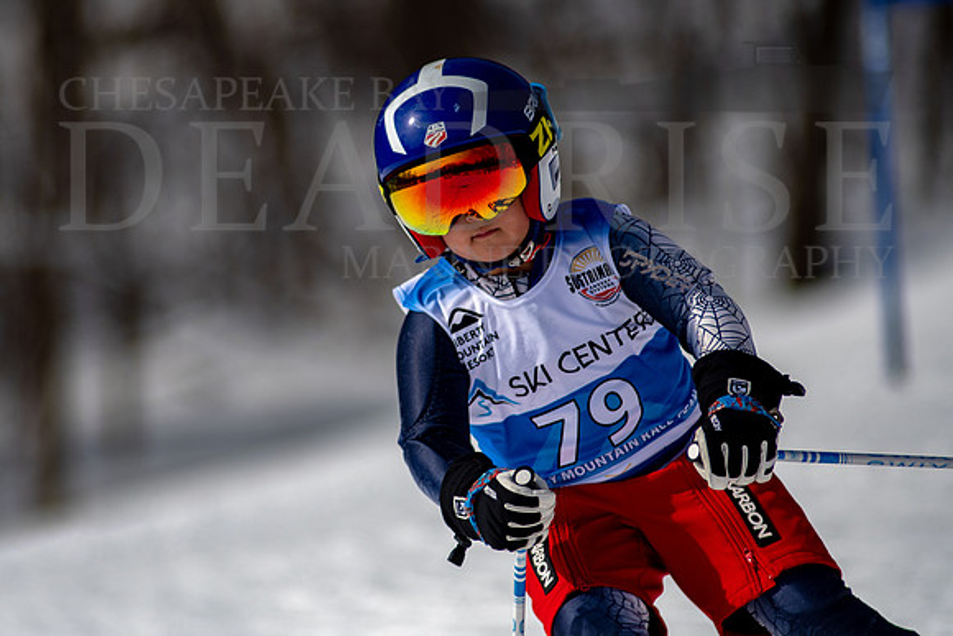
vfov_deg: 2.7
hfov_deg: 4.1
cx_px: 419
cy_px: 279
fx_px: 13358
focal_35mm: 505
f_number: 2.8
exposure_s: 1/8000
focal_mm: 300
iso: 100
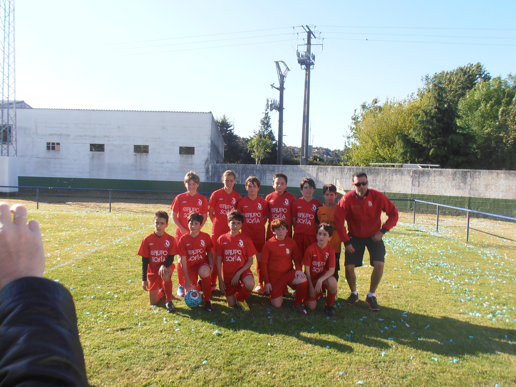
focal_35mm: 37
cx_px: 258
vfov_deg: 38.7
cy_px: 194
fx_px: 552
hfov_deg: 50.1
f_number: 9.9
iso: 80
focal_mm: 6.61
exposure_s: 1/80
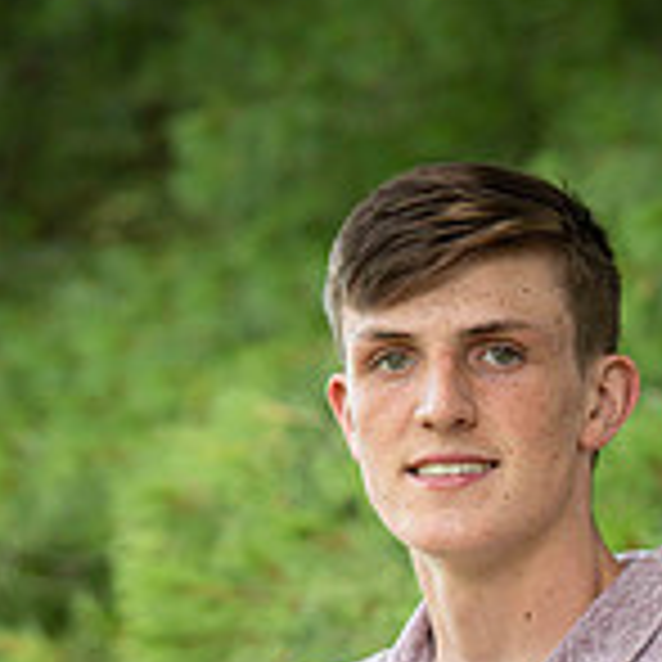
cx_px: 513
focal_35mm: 415
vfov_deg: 4.2
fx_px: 8979
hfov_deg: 4.2
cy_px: 941
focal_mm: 160
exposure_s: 1/200
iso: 500
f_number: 6.3
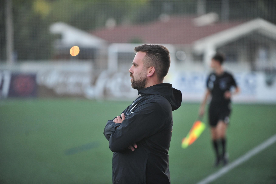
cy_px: 92
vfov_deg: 6.9
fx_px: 1532
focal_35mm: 200
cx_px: 138
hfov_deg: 10.3
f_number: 2.8
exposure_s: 1/400
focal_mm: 200
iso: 1000
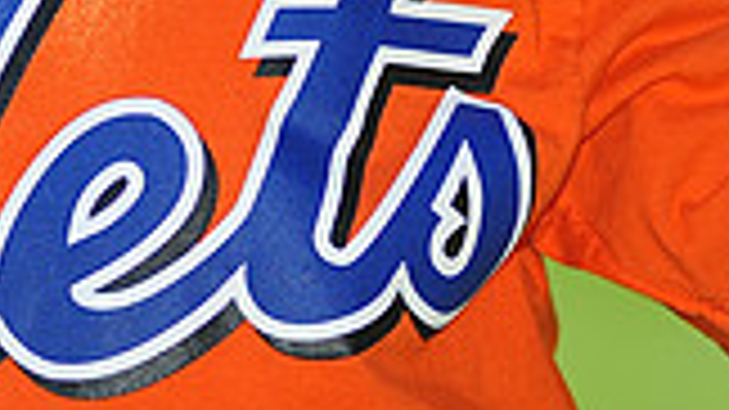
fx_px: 13063
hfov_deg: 3.2
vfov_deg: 1.8
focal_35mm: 676
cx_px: 86
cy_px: -356
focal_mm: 180
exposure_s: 1/1250
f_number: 4
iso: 200
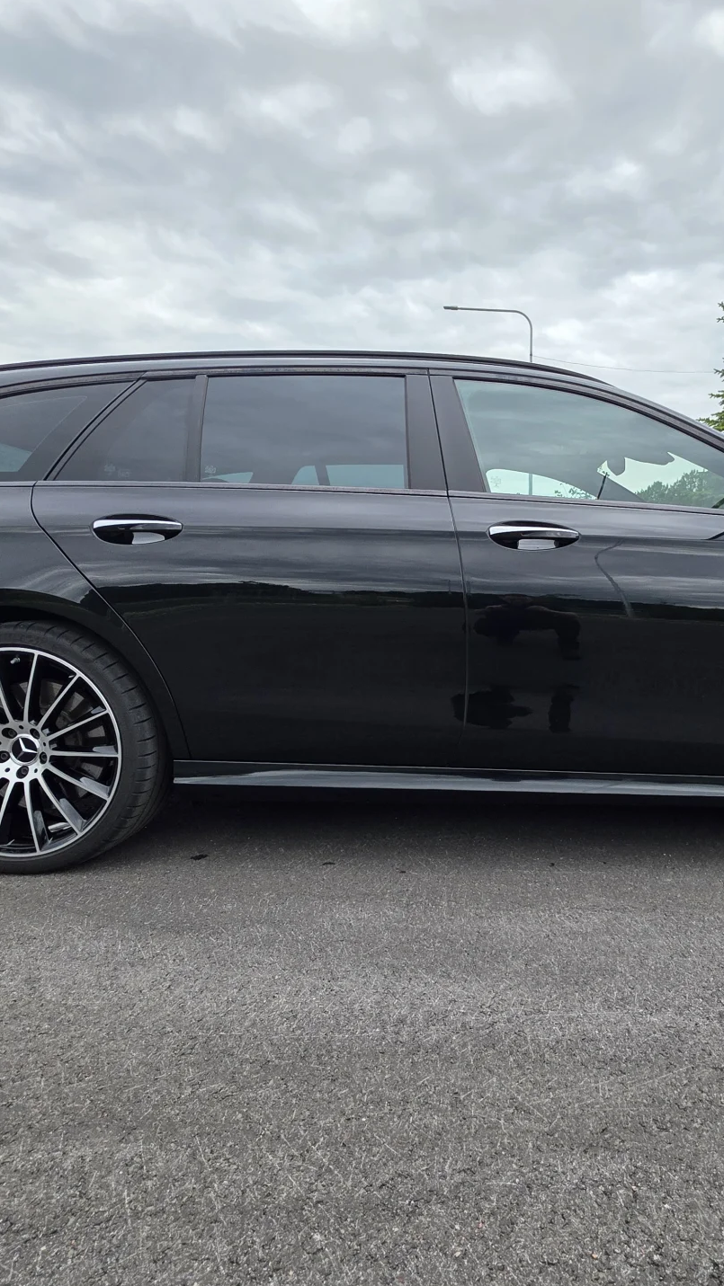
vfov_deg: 89.6
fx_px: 648
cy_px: 644
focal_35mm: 19
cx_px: 517
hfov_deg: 56.3
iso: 80
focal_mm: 2.2
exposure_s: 1/2000
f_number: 1.9
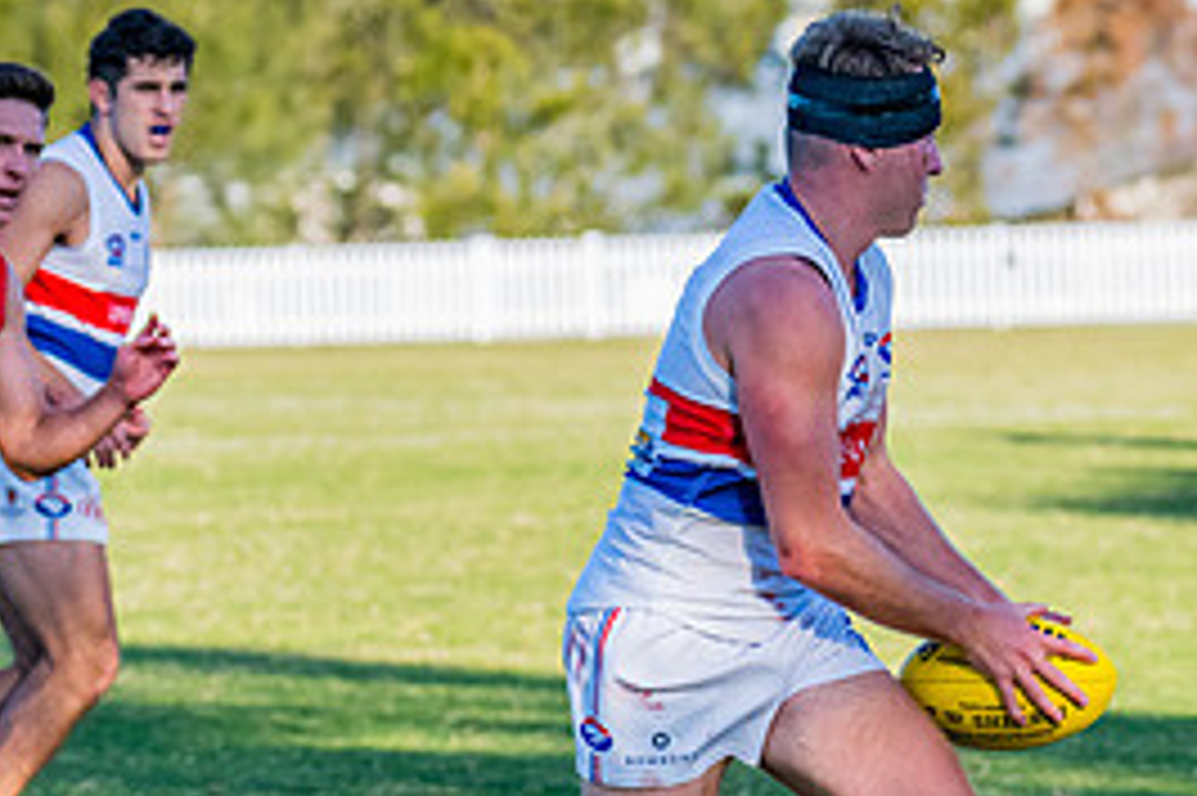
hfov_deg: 5.2
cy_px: 626
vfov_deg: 3.5
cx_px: 999
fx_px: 13158
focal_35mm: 396
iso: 800
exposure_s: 1/1600
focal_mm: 170
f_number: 6.3
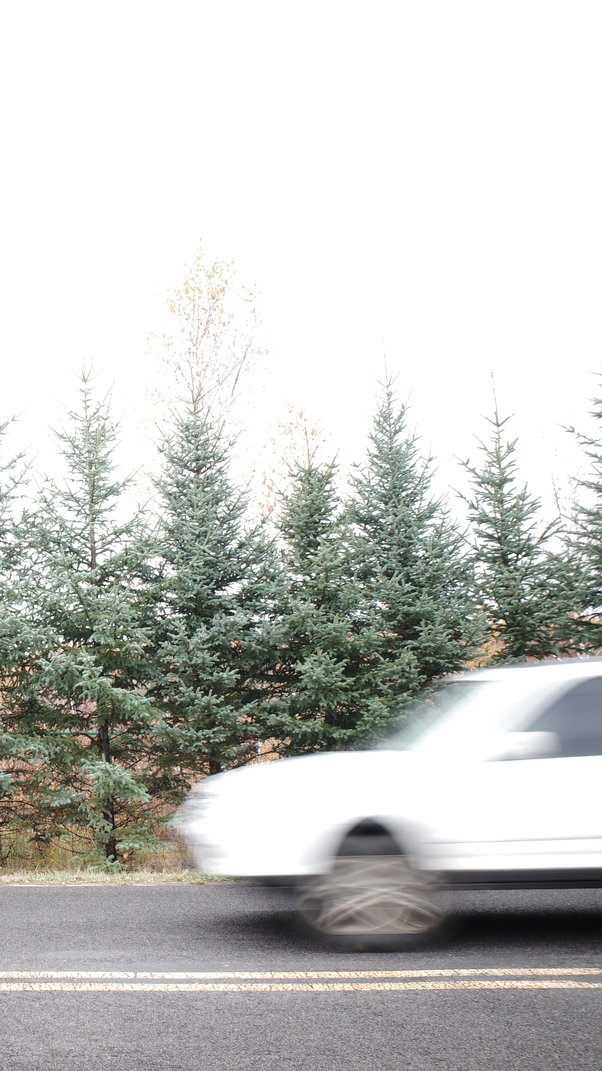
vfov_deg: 45.5
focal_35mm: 45
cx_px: -94
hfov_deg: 24.4
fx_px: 1277
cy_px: 546
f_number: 6.3
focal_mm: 18.3
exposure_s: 1/15
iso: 125
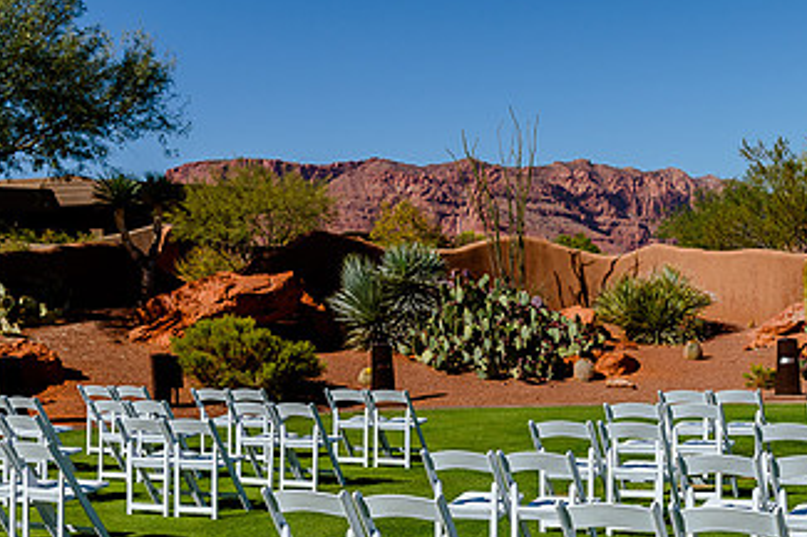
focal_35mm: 54
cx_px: 588
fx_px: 1209
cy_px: 430
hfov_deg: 36.2
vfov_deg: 24.6
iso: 400
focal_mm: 30
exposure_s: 1/2500
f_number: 6.3
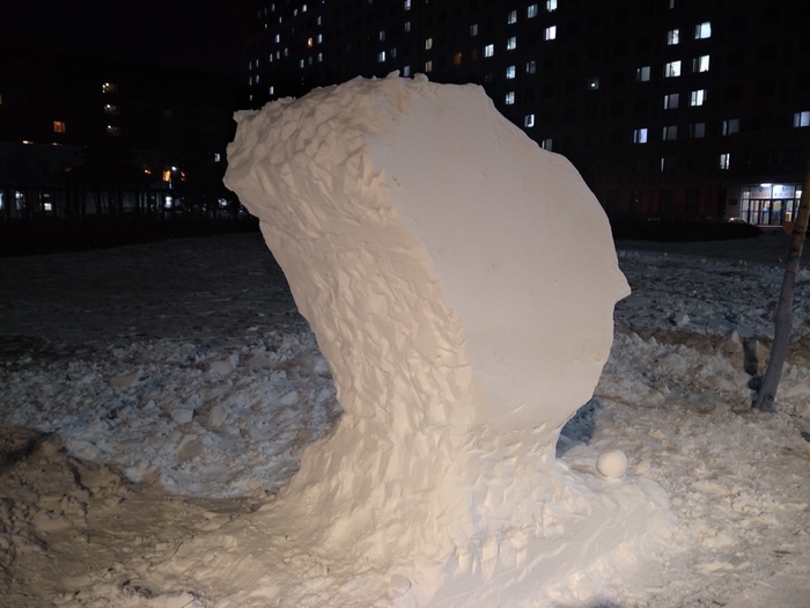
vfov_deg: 56.8
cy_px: 304
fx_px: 562
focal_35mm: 24
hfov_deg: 71.6
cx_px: 405
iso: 437
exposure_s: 1/14
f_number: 1.7
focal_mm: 4.1
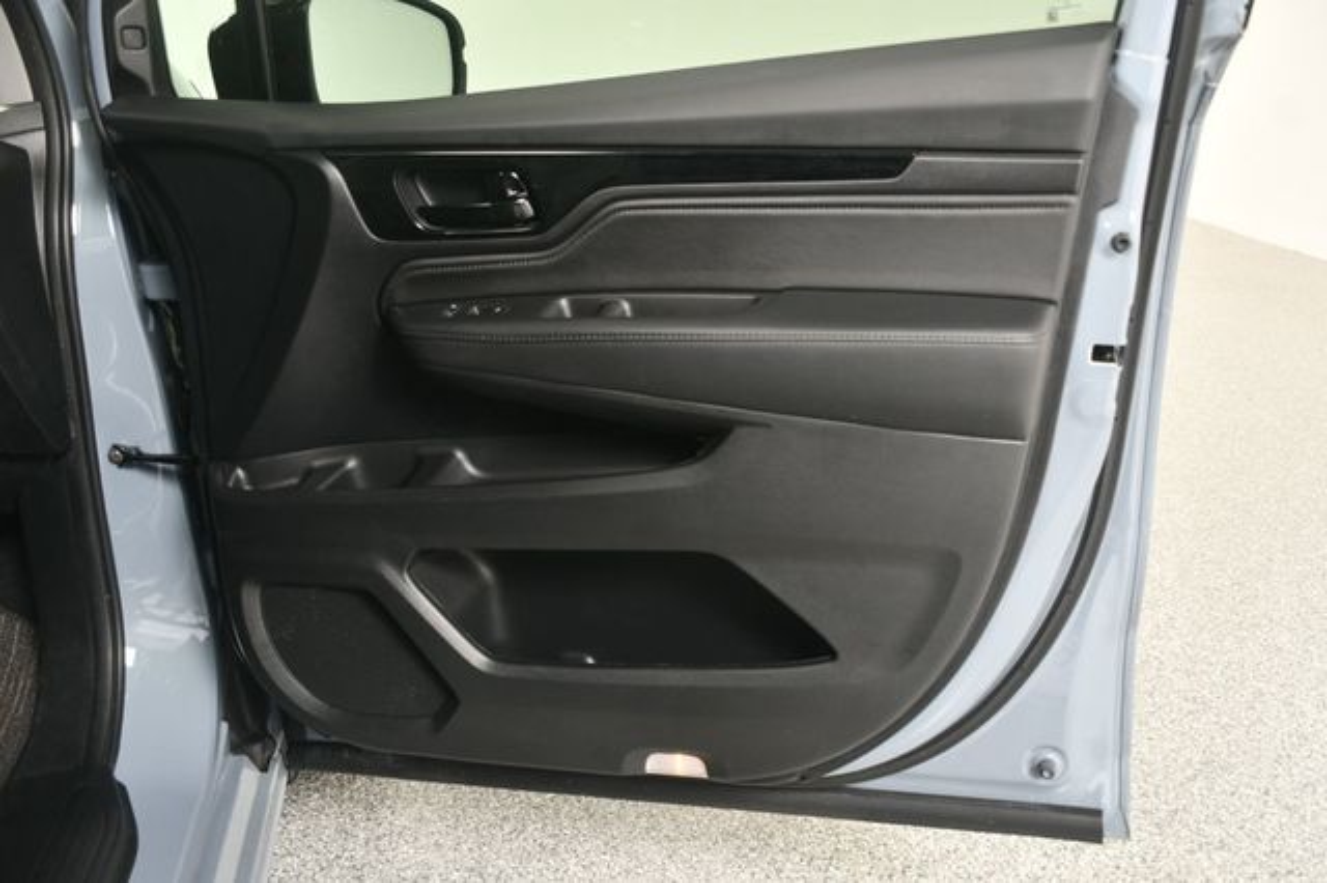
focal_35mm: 33
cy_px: 442
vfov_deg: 39.9
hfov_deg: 57.2
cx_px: 664
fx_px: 1216
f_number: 3.5
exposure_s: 1/160
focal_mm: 22
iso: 100
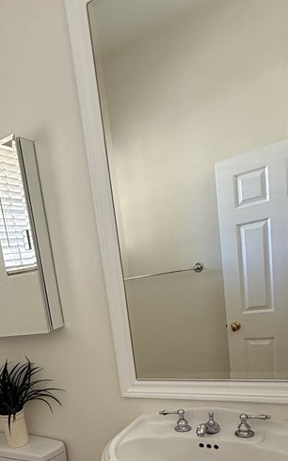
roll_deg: +11.3
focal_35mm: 31
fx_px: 390
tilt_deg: -10.8
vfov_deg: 56.7
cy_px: 370
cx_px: 40
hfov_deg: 38.4
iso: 400
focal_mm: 2.22
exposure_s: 1/60
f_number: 2.2
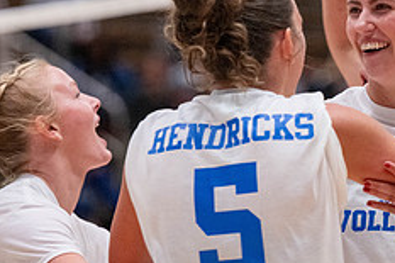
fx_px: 3958
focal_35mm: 361
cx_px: 259
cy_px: -26
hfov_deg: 5.7
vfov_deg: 3.8
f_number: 2.8
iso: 5000
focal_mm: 145
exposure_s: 1/640
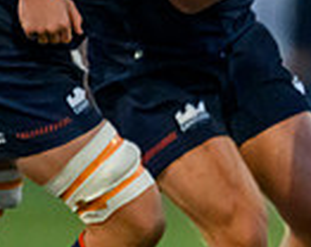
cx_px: 741
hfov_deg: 0.7
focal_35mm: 2610
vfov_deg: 0.6
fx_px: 23952
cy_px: 119
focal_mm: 560
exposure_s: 1/1000
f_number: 4
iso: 10000
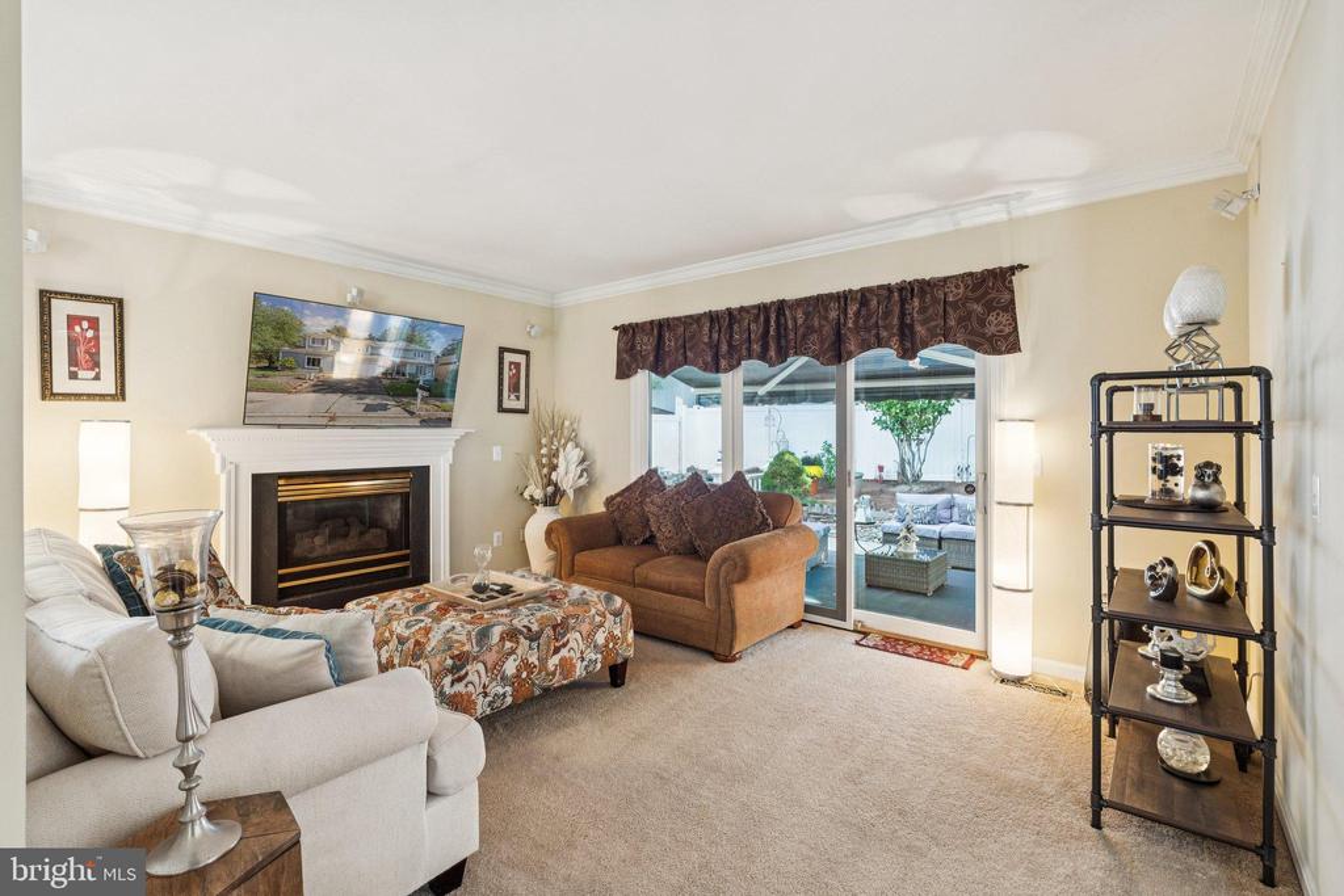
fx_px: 597
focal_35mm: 16
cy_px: 448
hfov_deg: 96.7
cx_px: 672
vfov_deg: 73.8
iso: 200
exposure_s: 1/3.33
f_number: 8
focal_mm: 16
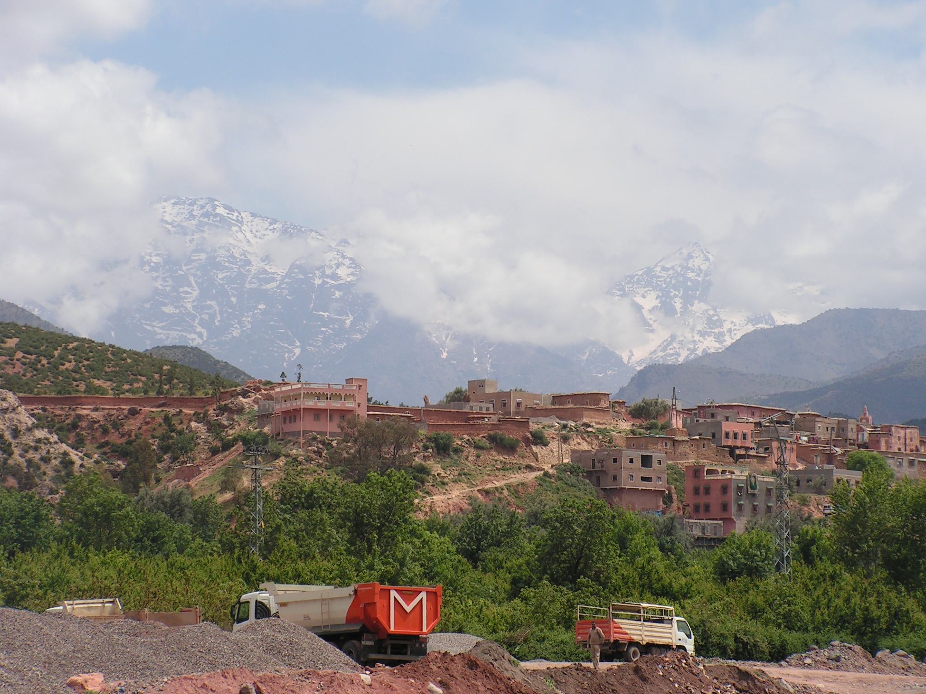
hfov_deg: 15.9
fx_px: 3317
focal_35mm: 124
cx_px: 463
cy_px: 347
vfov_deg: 12.0
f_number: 4.8
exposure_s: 1/800
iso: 64
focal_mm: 20.7
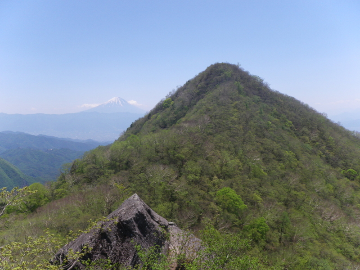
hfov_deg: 52.6
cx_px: 180
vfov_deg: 40.7
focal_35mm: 35
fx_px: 364
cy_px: 135
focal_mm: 6.2
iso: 64
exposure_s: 1/250
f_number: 6.3
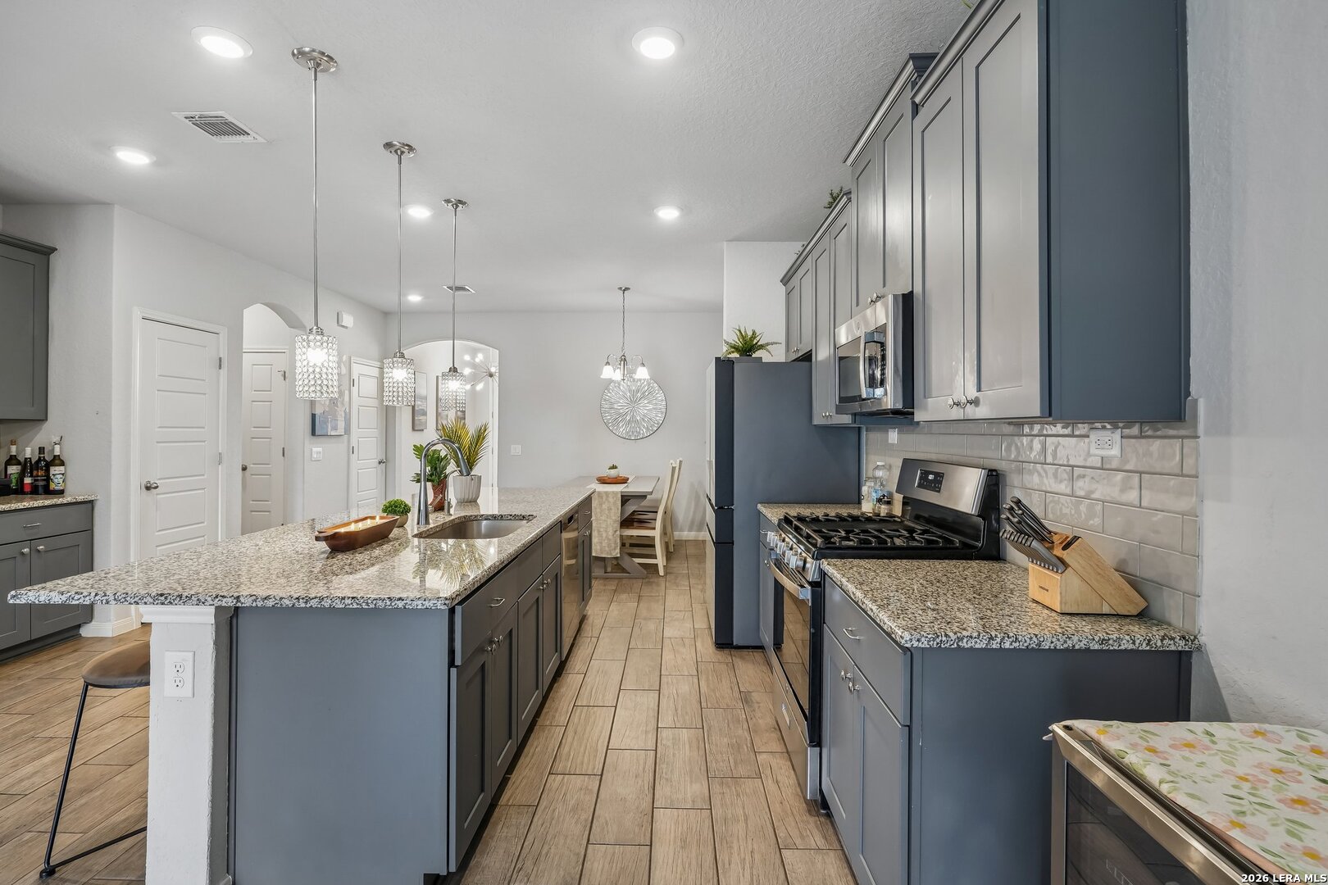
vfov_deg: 73.7
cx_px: 664
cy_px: 442
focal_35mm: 16
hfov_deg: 96.7
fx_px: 590
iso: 800
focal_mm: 16
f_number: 8
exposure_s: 1/15
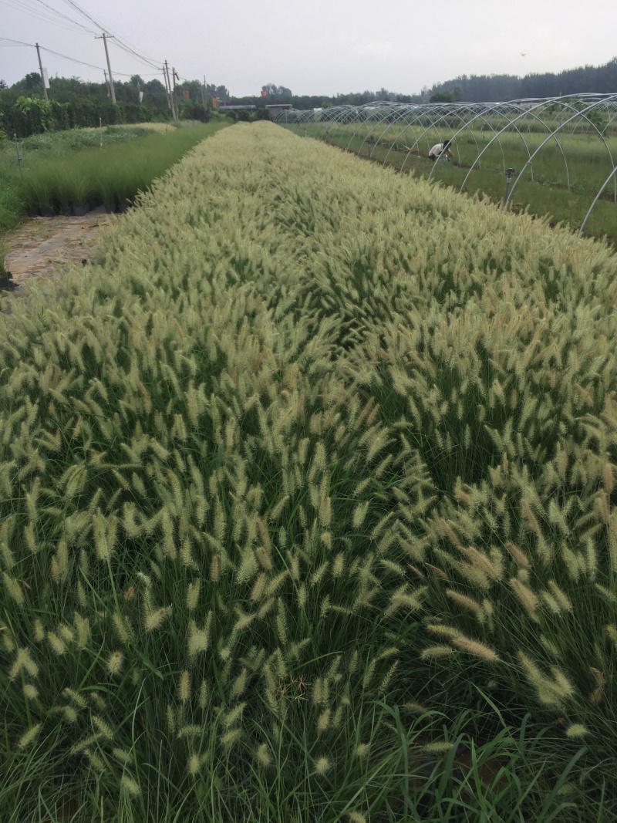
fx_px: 689
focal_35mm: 29
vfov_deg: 61.7
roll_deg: +1.2
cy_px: 412
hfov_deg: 48.2
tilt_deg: -22.4
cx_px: 308
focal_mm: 4.15
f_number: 2.2
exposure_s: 1/356
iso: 32
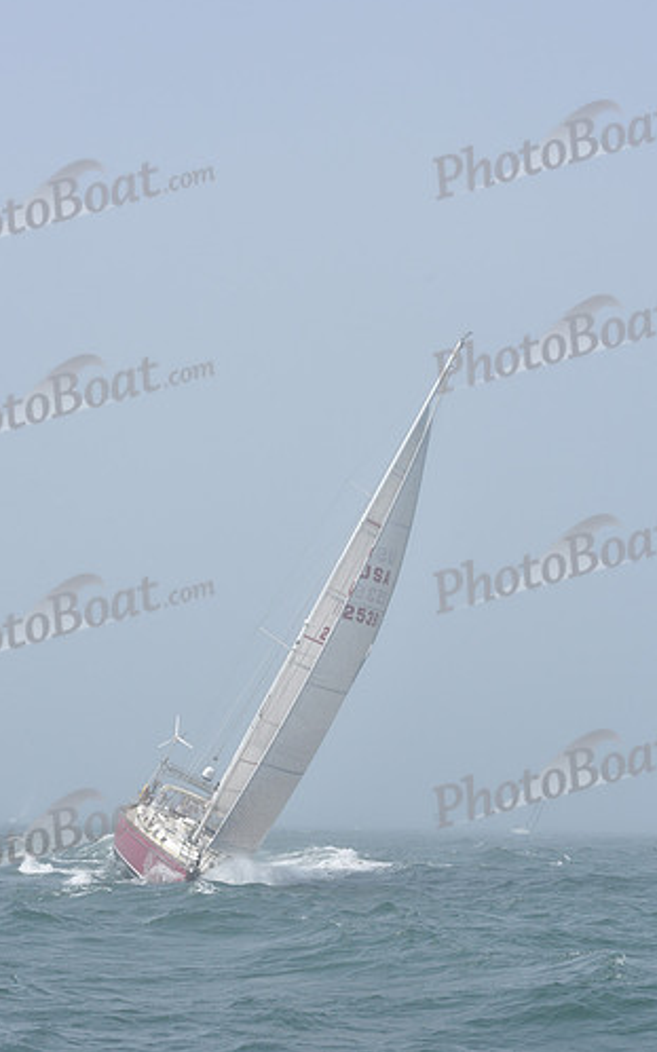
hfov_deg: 14.7
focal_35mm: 89
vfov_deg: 23.3
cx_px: 324
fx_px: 2551
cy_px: 480
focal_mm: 75
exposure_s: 1/1000
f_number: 9
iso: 320
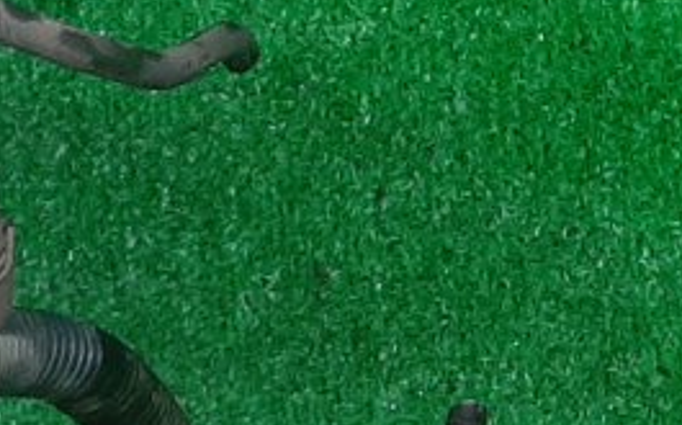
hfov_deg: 12.2
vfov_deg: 8.4
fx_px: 2785
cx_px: -726
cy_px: 773
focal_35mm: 150
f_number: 1.7
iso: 147
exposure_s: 1/50
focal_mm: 3.93
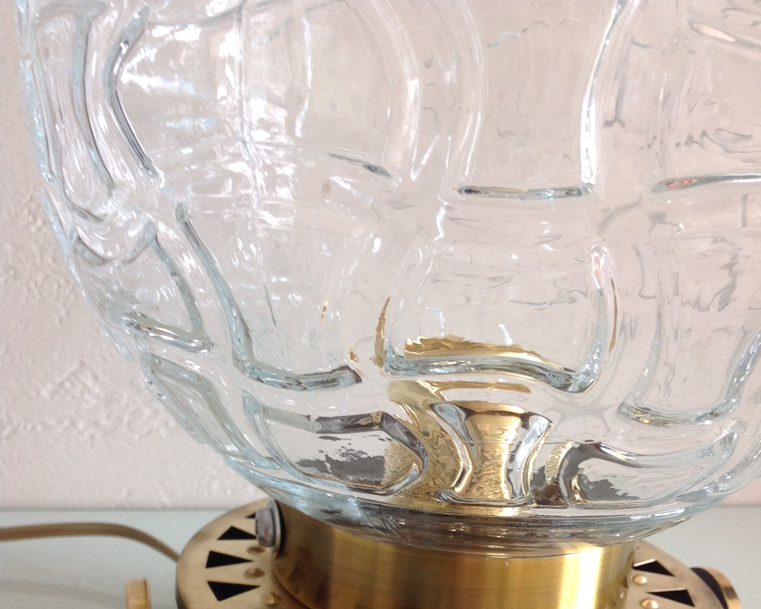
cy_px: 503
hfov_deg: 40.3
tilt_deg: -19.2
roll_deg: -4.5
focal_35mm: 46
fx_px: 1036
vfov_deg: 31.7
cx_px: 382
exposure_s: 1/24
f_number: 2.4
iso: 64
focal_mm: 4.28
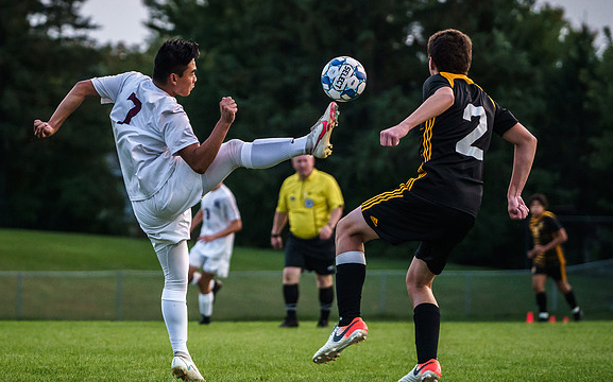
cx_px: 184
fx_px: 4642
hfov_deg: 7.5
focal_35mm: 278
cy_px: 160
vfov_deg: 4.7
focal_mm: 174
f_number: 4
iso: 3200
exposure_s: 1/1600
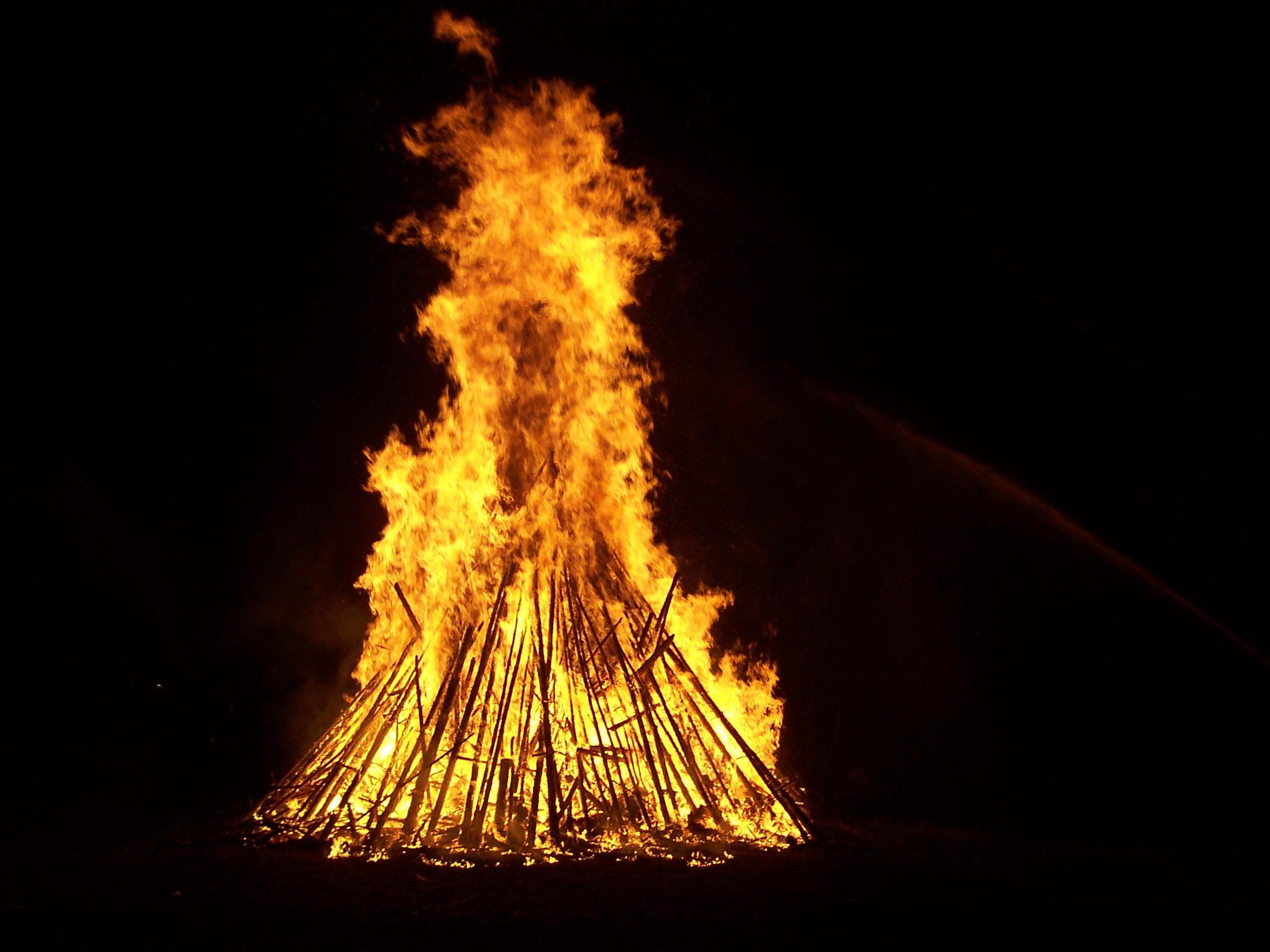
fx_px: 1357
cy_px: 476
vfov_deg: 38.7
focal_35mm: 37
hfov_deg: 50.1
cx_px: 635
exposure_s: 1/125
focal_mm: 5.6
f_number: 2.8
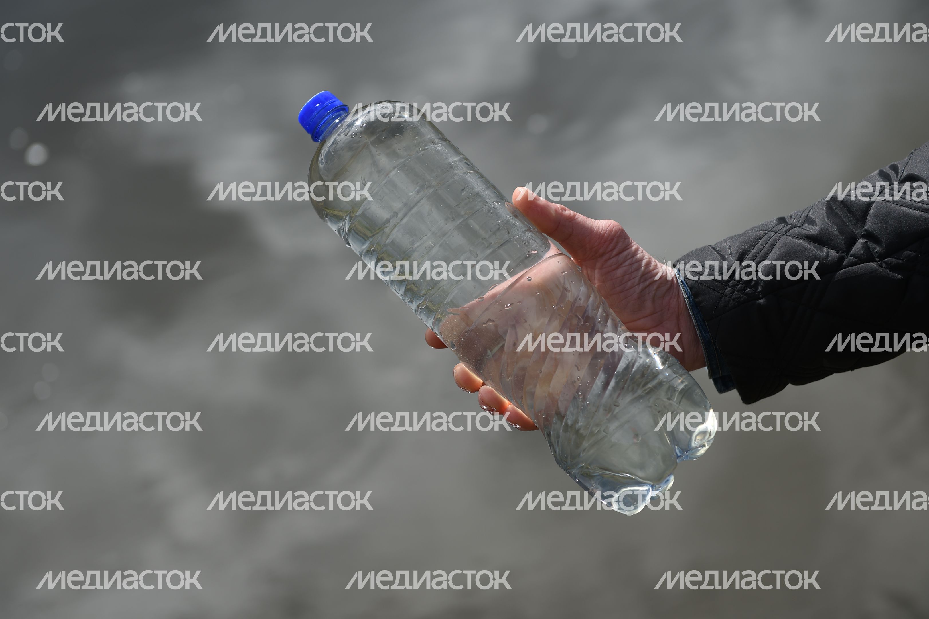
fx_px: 1805
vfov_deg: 19.4
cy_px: 310
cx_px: 464
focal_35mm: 70
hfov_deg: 28.9
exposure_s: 1/1250
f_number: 4.5
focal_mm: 70
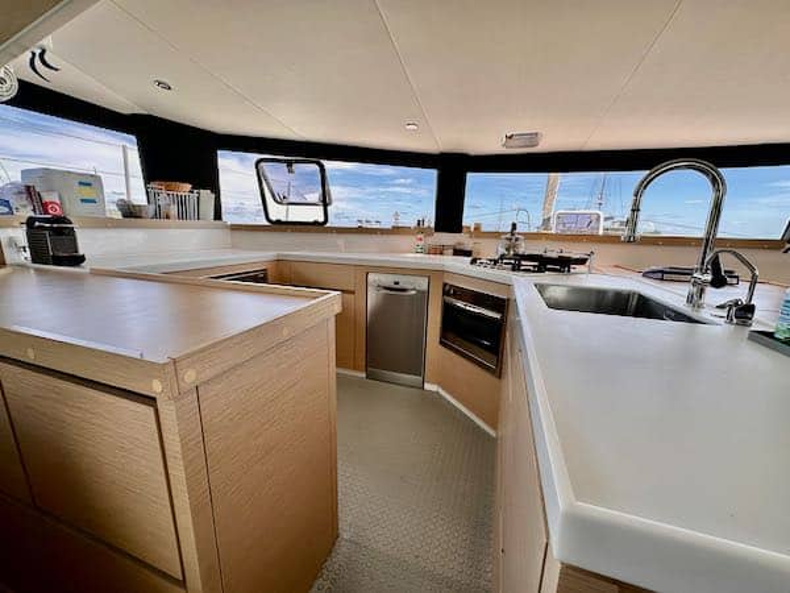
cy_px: 296
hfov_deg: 102.1
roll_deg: -1.2
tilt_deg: -11.9
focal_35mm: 14
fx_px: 320
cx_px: 395
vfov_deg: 85.7
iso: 40
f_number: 2.2
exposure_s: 1/202
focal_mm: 2.22
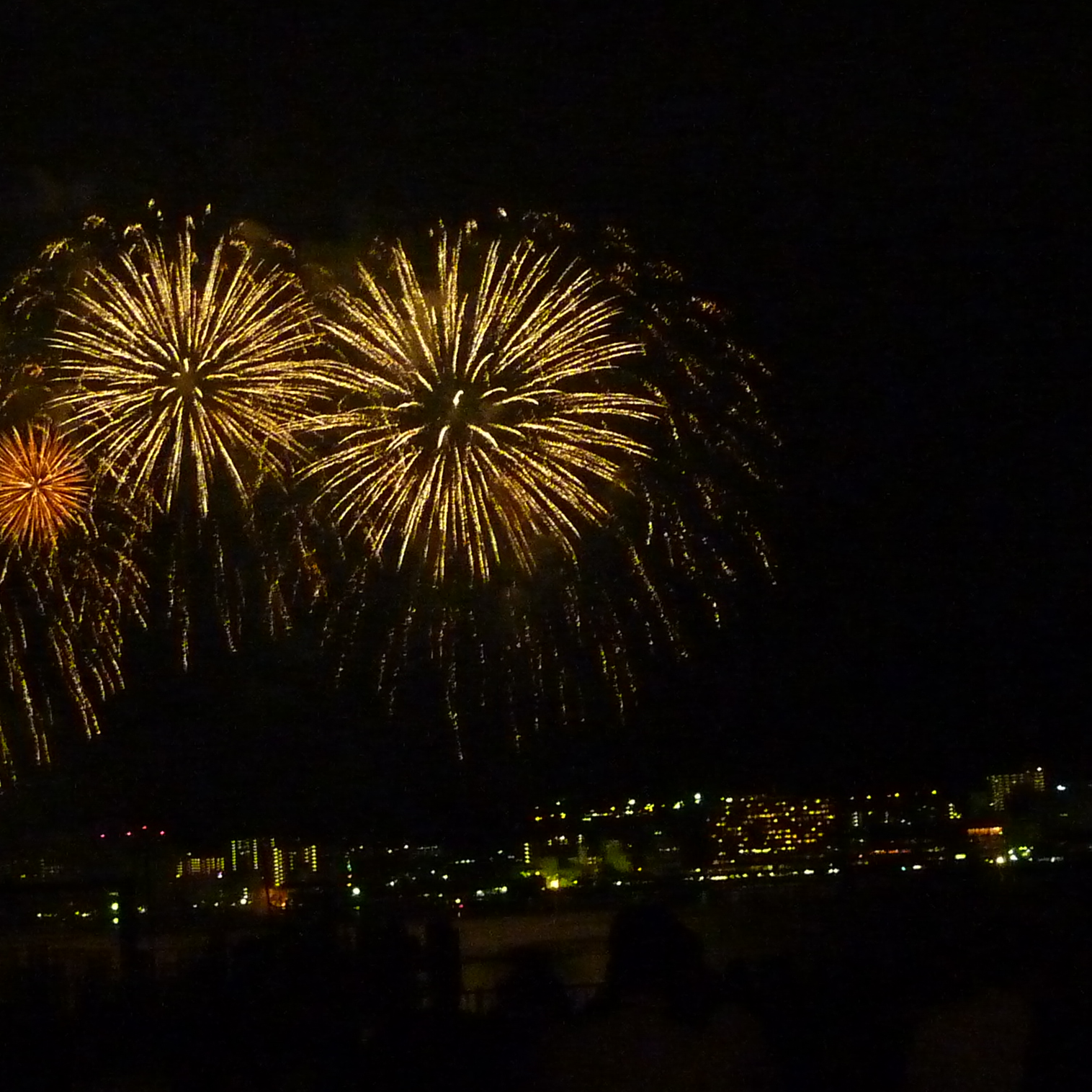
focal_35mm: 80
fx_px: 2855
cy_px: 549
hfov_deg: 21.6
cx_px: 416
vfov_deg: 21.7
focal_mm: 6.1
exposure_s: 1/8
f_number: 3.6
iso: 800
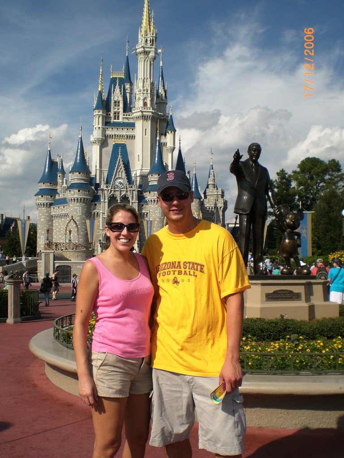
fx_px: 504
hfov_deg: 37.7
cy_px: 229
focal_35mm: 38
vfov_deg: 49.0
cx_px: 172
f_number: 4.4
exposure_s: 1/1000
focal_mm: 6.3
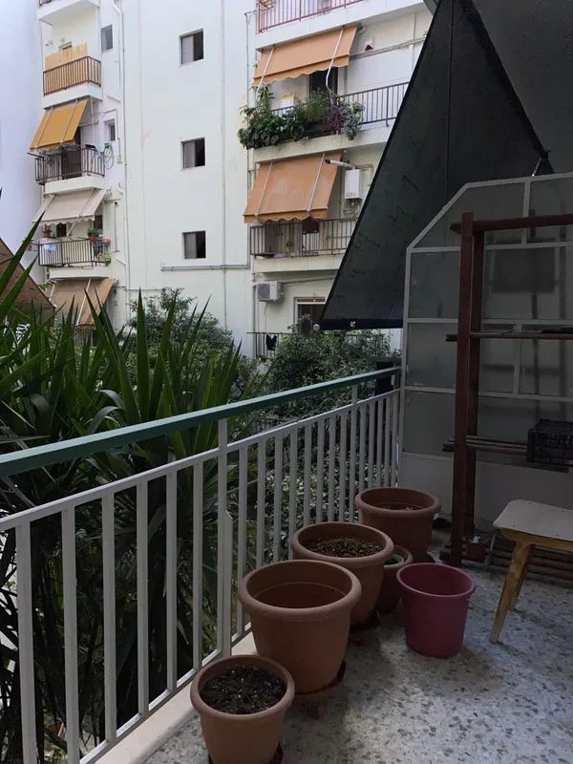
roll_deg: -1.2
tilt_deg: -6.5
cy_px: 382
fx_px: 574
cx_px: 286
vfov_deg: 67.3
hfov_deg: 53.1
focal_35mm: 26
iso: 32
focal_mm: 4.25
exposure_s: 1/871
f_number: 1.8
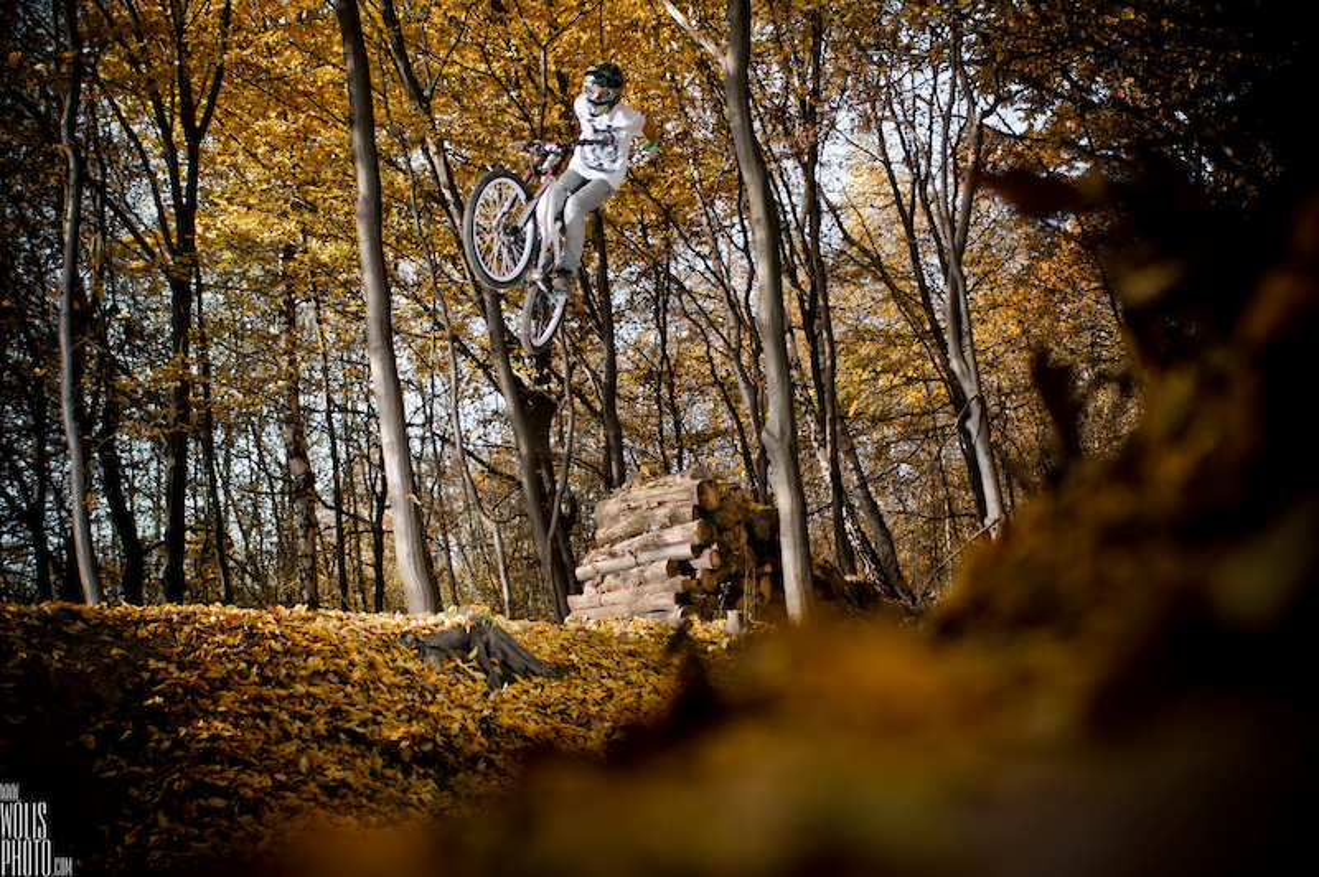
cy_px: 438
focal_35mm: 51
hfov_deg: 38.9
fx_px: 1867
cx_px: 660
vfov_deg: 26.4
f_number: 2.8
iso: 100
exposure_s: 1/250
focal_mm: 34
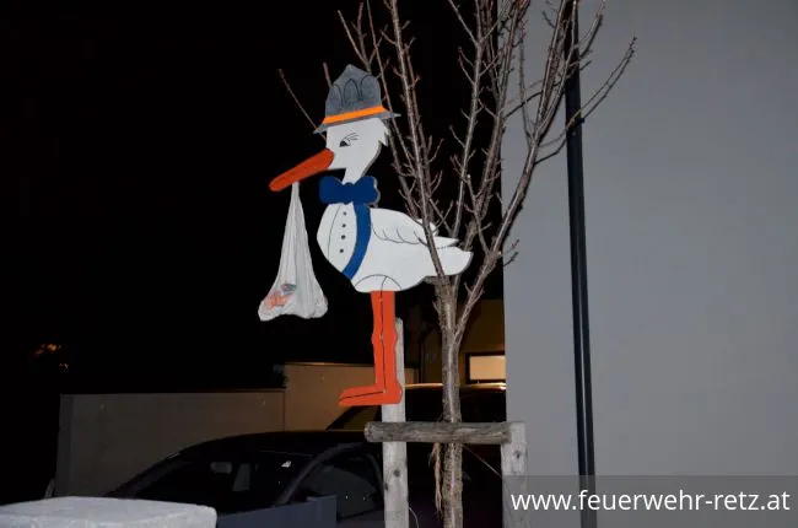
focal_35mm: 39
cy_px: 264
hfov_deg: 49.7
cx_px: 399
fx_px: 862
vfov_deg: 34.0
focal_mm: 26
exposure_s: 1/60
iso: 3200
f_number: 4
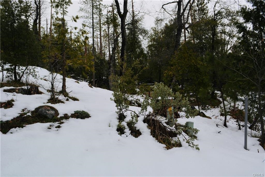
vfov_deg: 39.9
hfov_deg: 57.2
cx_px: 132
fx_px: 243
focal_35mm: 33
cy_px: 88
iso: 100
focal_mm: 22
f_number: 9
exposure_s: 1/200
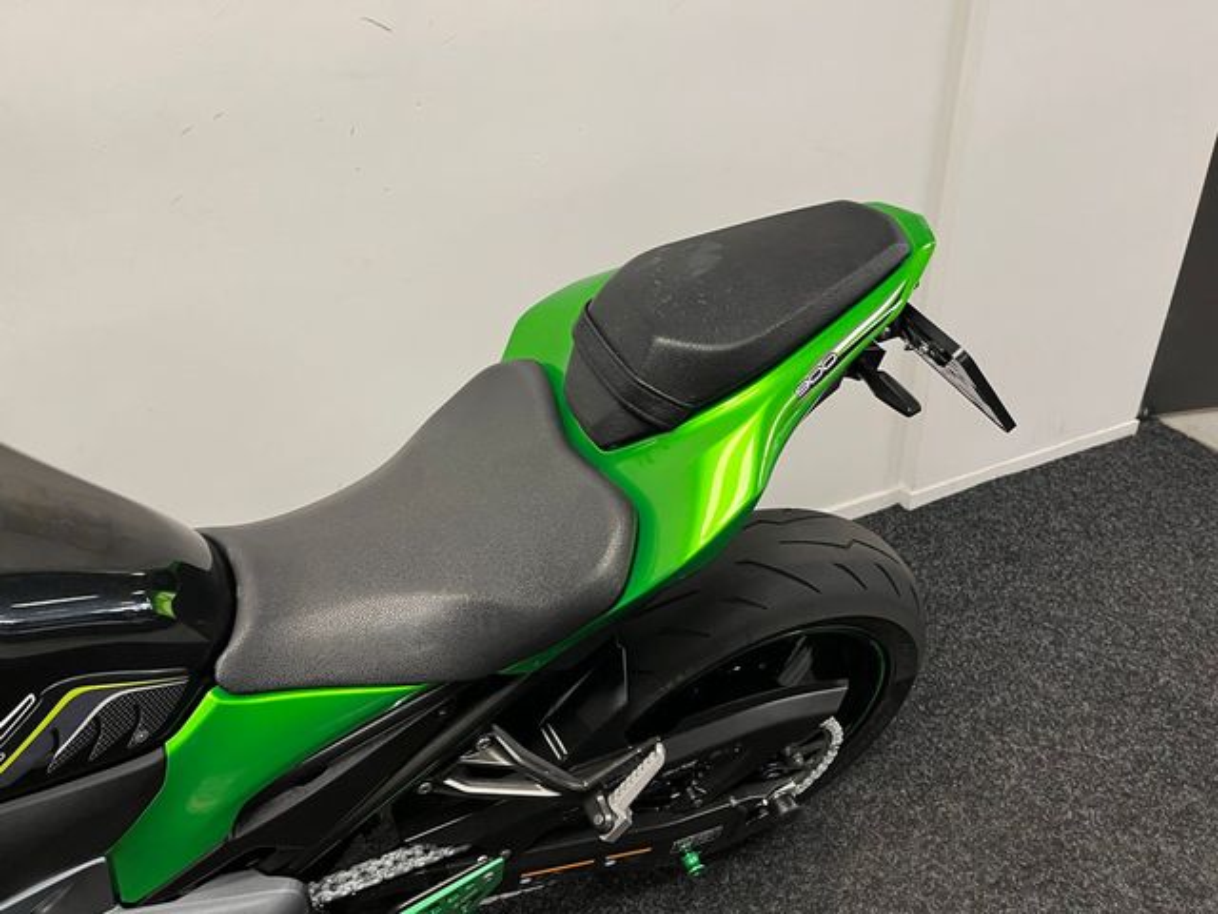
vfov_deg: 53.1
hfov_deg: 67.3
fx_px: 915
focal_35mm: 26
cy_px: 457
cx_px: 609
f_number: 1.6
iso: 100
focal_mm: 5.1
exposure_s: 1/50
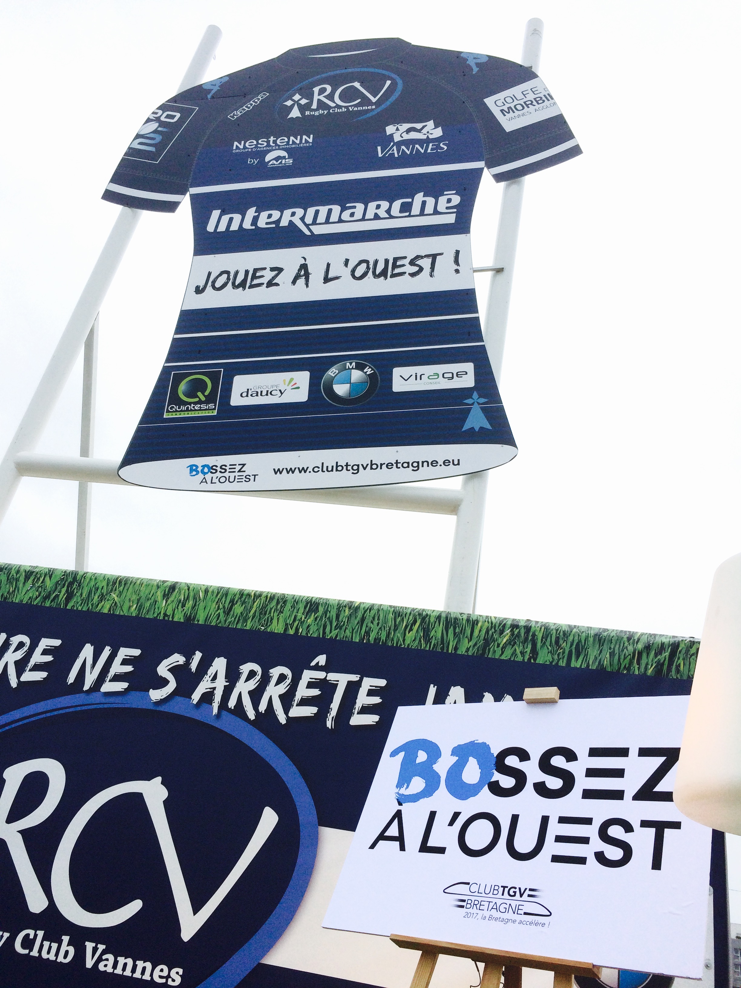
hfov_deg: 48.2
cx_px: 370
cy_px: 494
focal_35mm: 29
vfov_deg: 61.7
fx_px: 828
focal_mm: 4.15
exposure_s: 1/526
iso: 32
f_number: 2.2
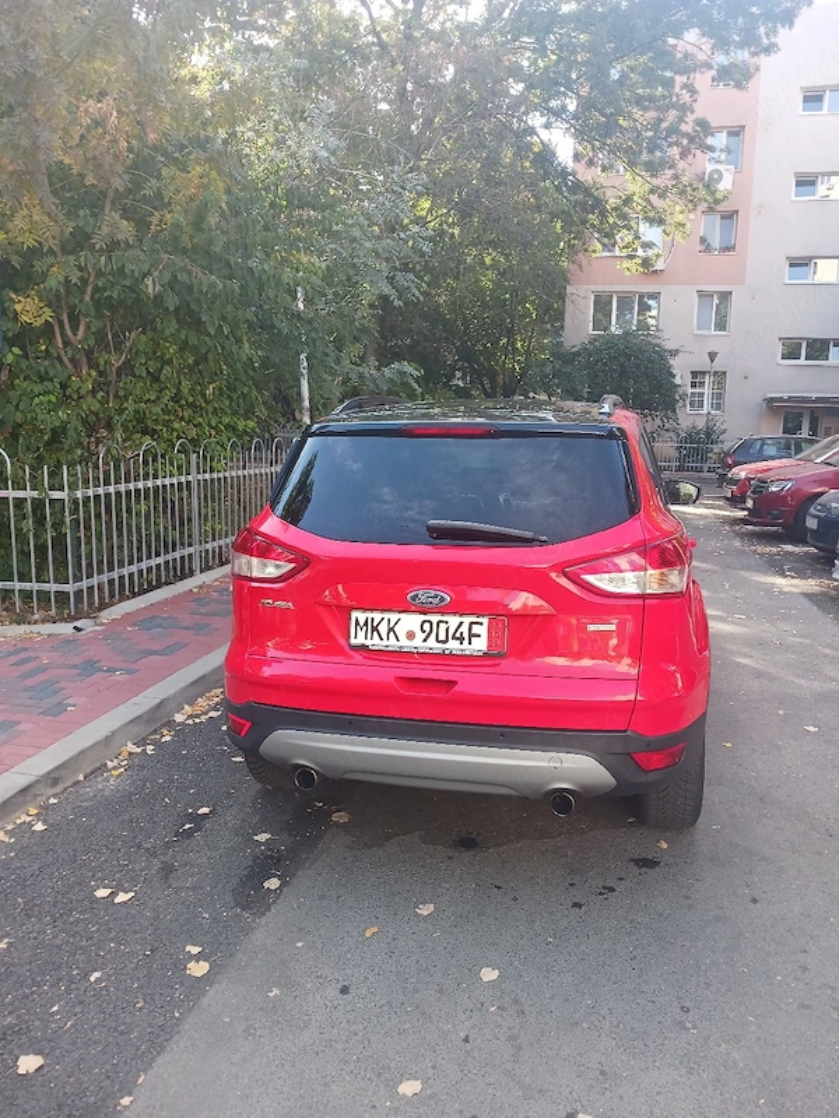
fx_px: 873
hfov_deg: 51.4
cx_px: 420
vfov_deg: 65.3
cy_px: 559
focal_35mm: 27
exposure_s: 1/50.3
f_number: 1.8
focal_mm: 4
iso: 40
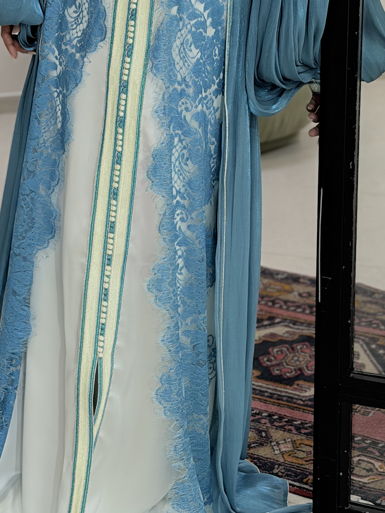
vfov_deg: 20.8
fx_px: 1379
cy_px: 98
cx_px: 99
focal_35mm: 93
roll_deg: +1.0
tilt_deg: -14.4
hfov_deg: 15.8
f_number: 1.78
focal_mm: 6.76
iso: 64
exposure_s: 1/282
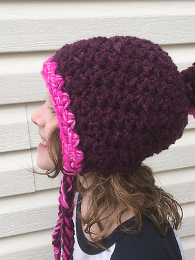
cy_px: 127
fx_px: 323
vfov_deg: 43.8
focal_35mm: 43
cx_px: 117
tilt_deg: -15.5
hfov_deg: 33.5
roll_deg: +0.5
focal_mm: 4.15
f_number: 2.2
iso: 25
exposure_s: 1/373
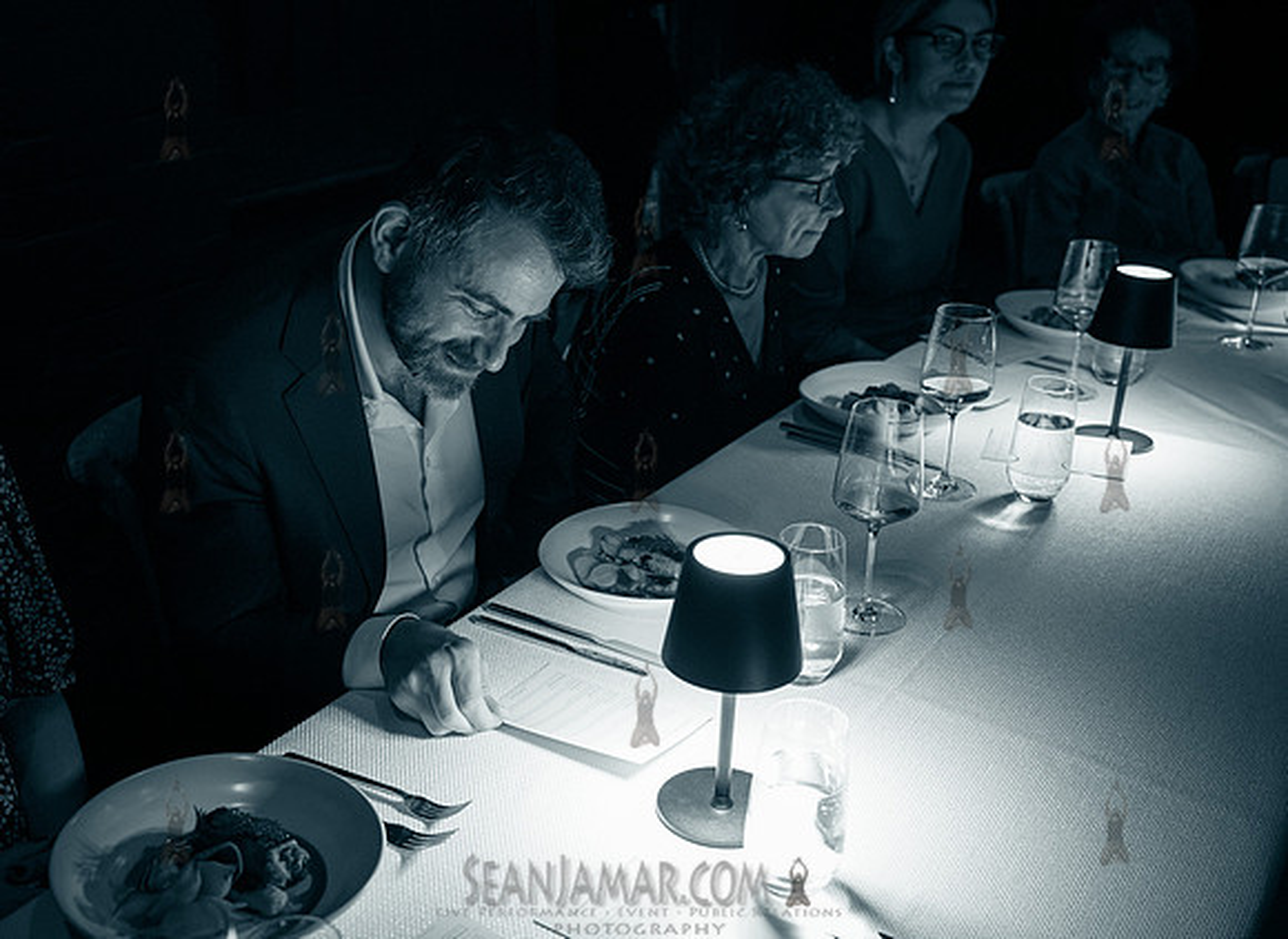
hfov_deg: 47.6
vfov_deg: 35.7
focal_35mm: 40
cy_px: 499
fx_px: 1456
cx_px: 554
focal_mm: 35
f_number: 4
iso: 8000
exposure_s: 1/250
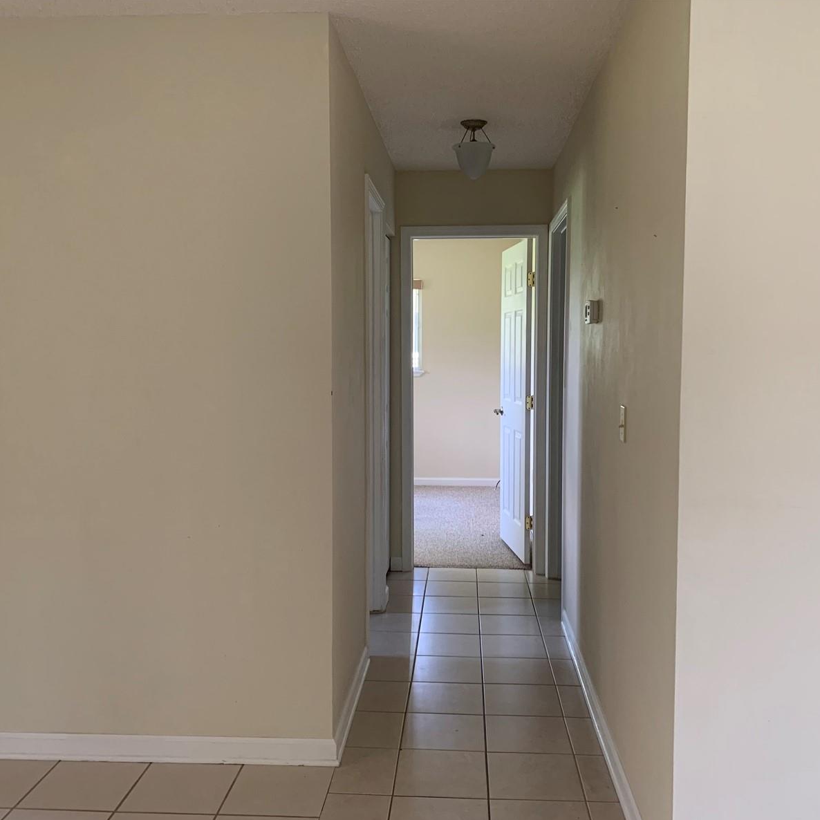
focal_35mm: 31
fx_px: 831
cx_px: 420
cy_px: 413
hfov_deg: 52.5
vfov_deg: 52.5
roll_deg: -0.9
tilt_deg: -2.6
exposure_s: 1/60
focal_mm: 4.25
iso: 160
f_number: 1.8
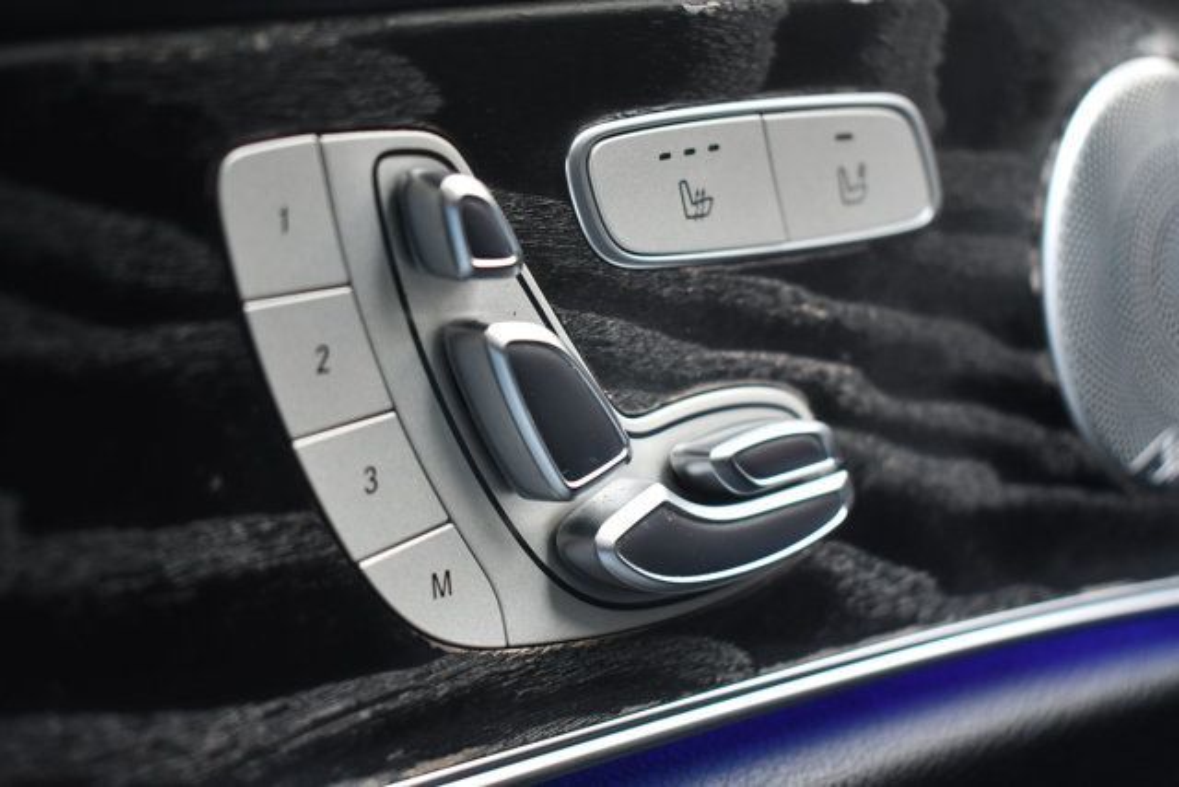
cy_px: 394
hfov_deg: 38.2
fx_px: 1703
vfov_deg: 26.0
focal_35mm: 52
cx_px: 590
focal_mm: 35
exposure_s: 1/125
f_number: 4.5
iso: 1000
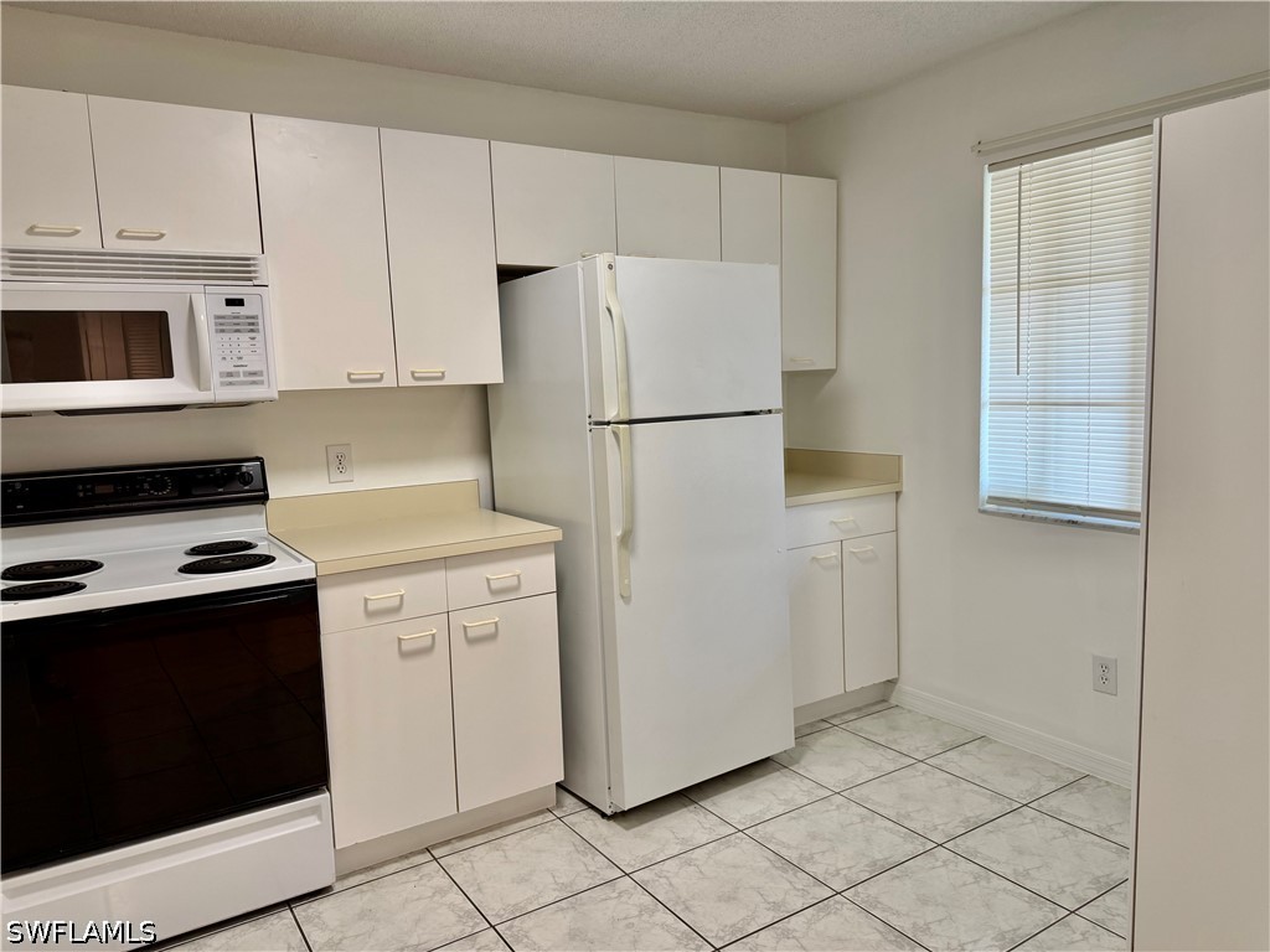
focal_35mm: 24
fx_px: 881
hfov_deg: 71.6
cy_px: 476
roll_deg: +1.6
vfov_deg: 56.8
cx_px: 635
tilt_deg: -7.4
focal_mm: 6.76
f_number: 1.78
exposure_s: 1/120
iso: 125
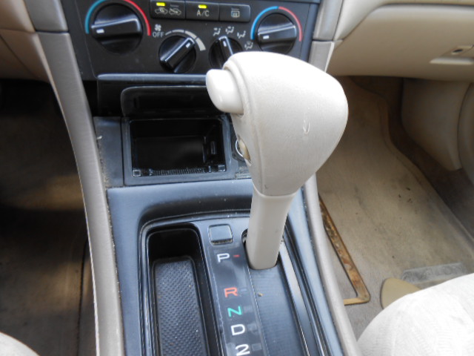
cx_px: 237
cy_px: 178
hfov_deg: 67.3
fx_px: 356
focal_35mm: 26
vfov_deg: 53.1
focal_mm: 4.6
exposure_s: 1/30
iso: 125
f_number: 3.5
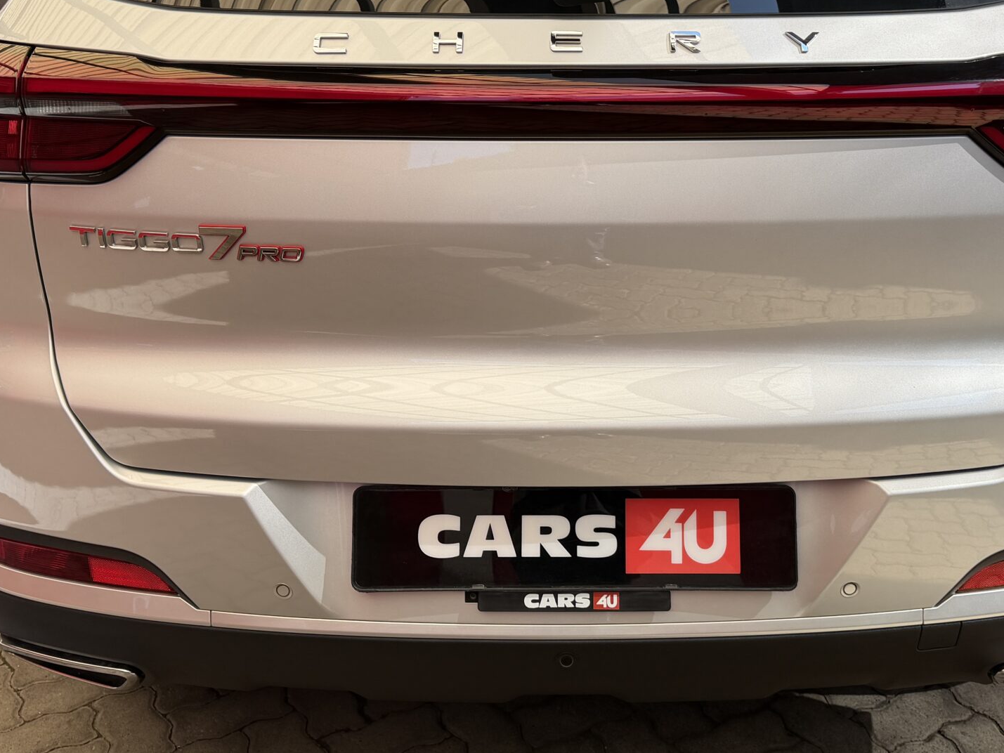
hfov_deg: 43.8
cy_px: 216
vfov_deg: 33.1
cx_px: 566
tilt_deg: -17.0
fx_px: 1247
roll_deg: +0.7
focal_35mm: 43
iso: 80
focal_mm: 6.76
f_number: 1.78
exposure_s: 1/356
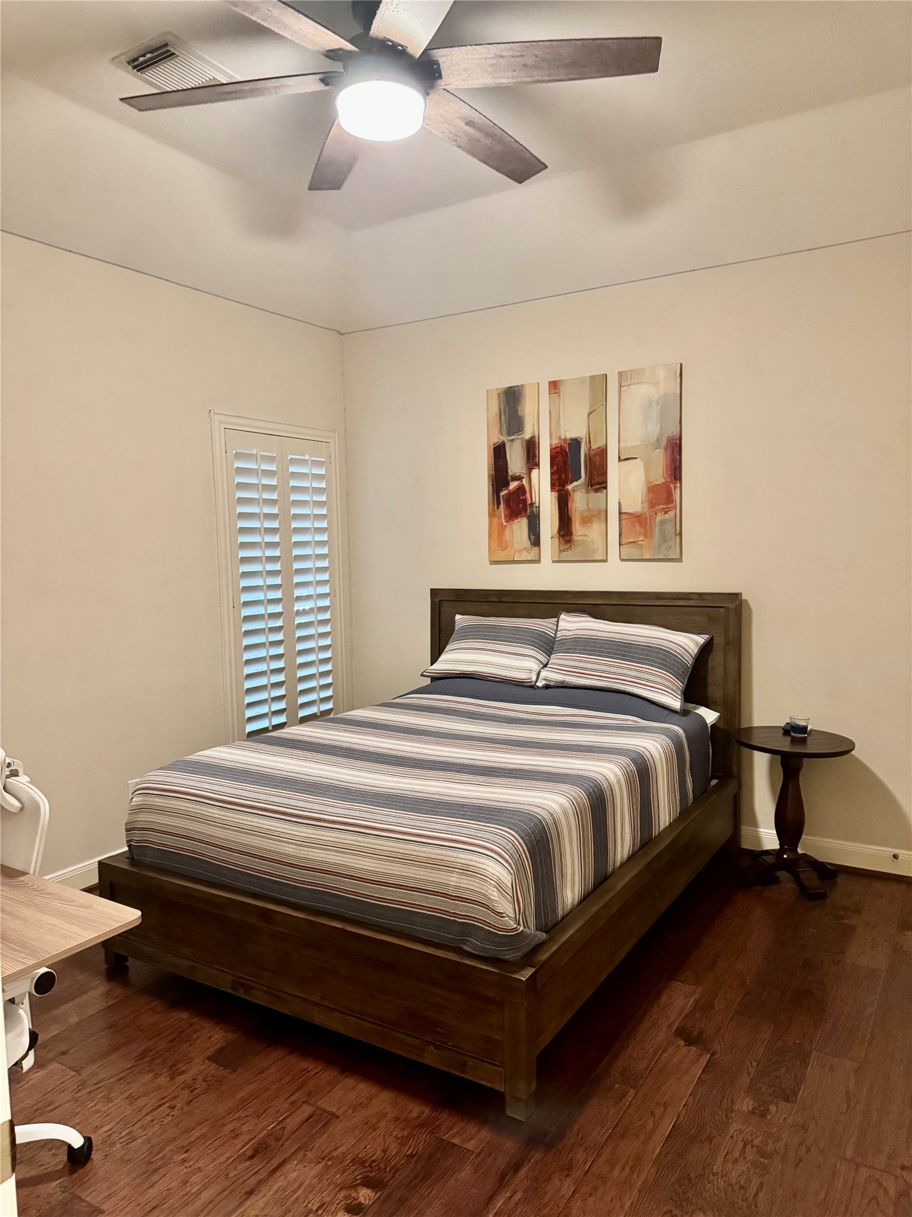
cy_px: 608
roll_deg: +1.5
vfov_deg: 71.6
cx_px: 456
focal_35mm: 24
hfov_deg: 56.8
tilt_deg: -5.5
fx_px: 843
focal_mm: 6.76
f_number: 1.78
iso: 800
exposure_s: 1/60
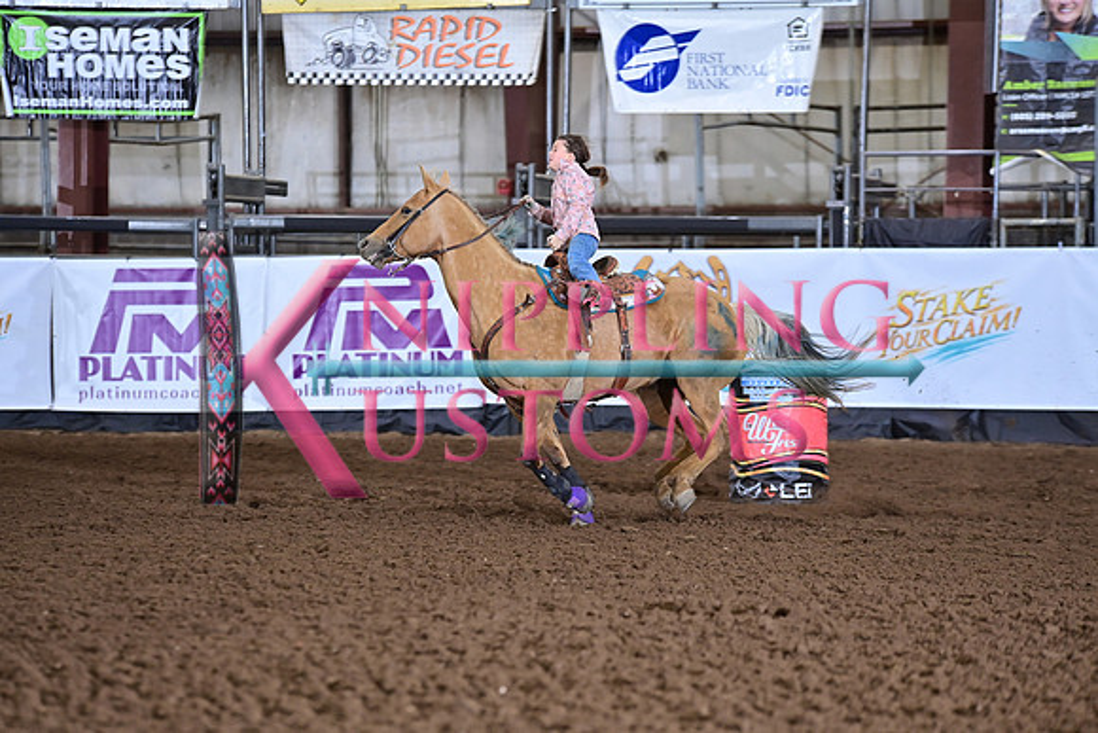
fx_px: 6101
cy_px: 366
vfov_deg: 6.9
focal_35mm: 200
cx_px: 549
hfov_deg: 10.3
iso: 2000
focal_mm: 200
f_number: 4
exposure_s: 1/250
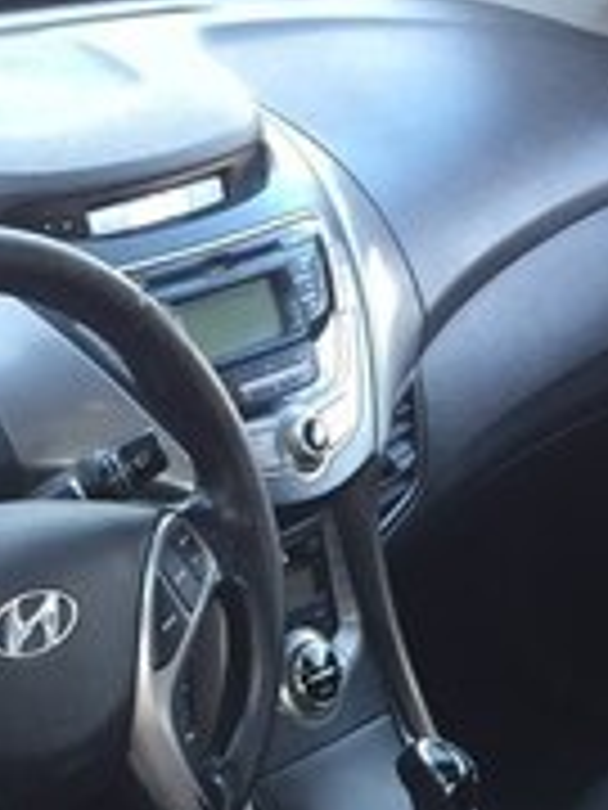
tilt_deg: -38.8
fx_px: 1874
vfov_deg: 22.1
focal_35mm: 80
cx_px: 113
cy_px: 1040
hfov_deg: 18.3
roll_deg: -2.0
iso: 50
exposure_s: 1/33
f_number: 2.2
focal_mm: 4.15
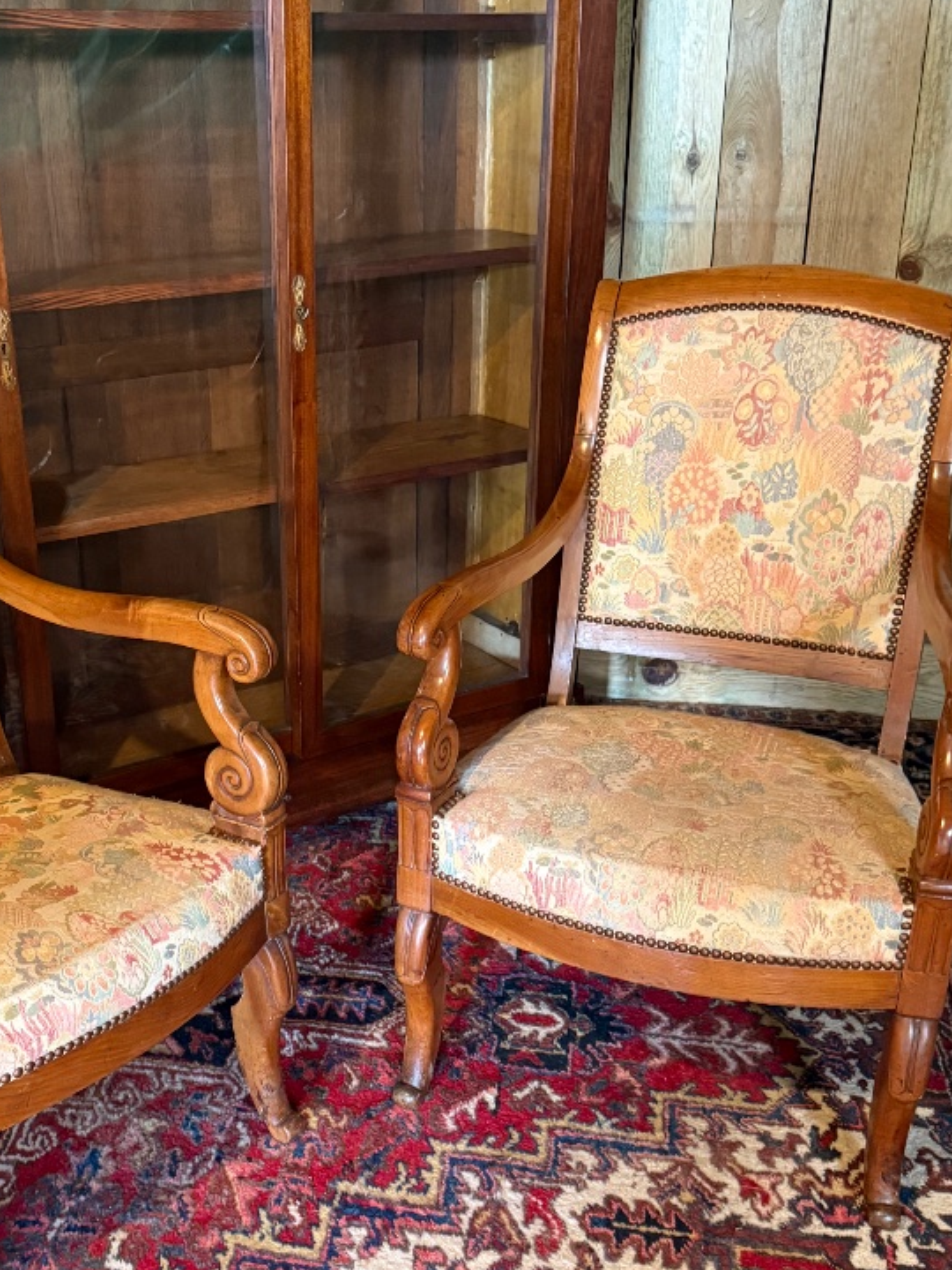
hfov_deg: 35.5
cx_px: 289
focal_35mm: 40
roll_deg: +1.0
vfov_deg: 46.7
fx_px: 1467
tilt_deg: -23.7
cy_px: 698
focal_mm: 6.76
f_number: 1.78
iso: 800
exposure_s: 1/41
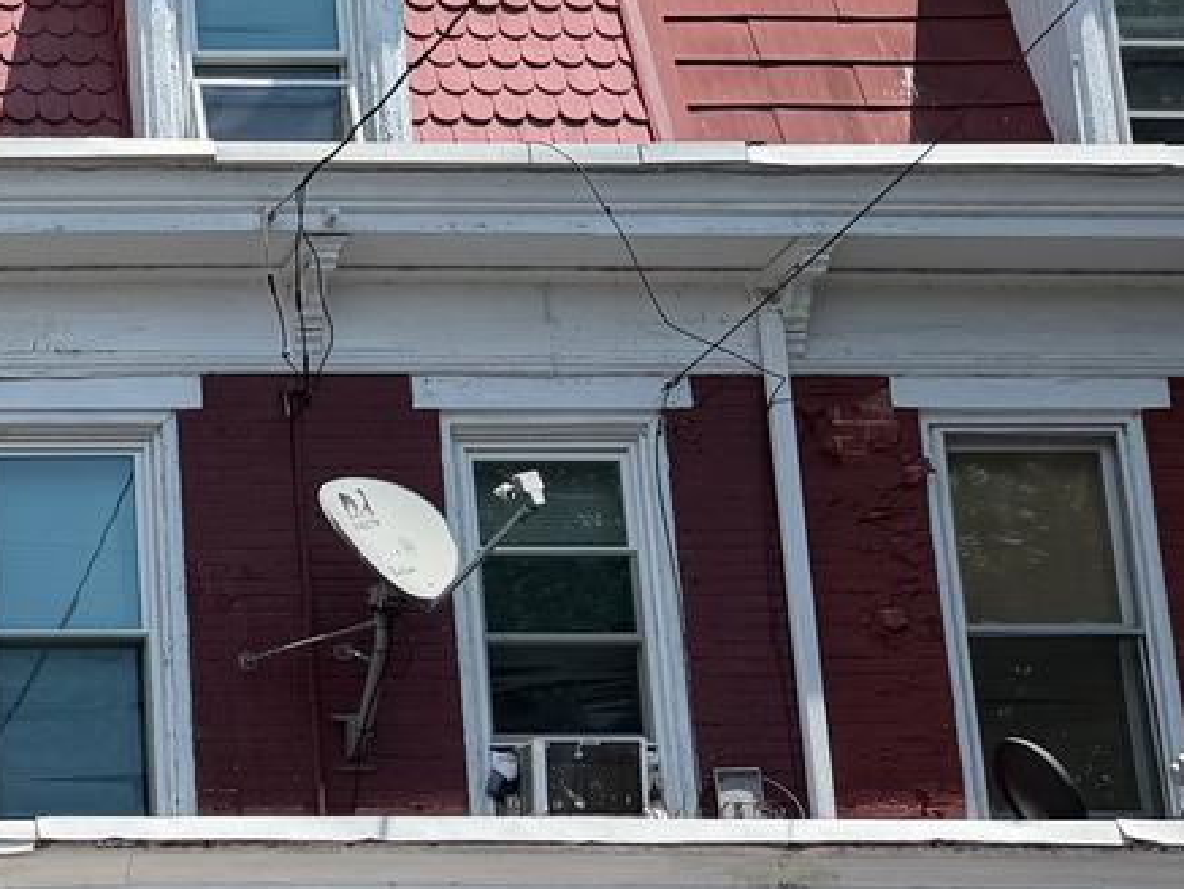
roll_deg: -0.3
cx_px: -664
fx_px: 2703
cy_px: 1016
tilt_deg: +15.7
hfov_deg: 20.6
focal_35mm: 79
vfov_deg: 17.9
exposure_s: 1/3425
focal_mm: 6.76
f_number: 1.78
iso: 80
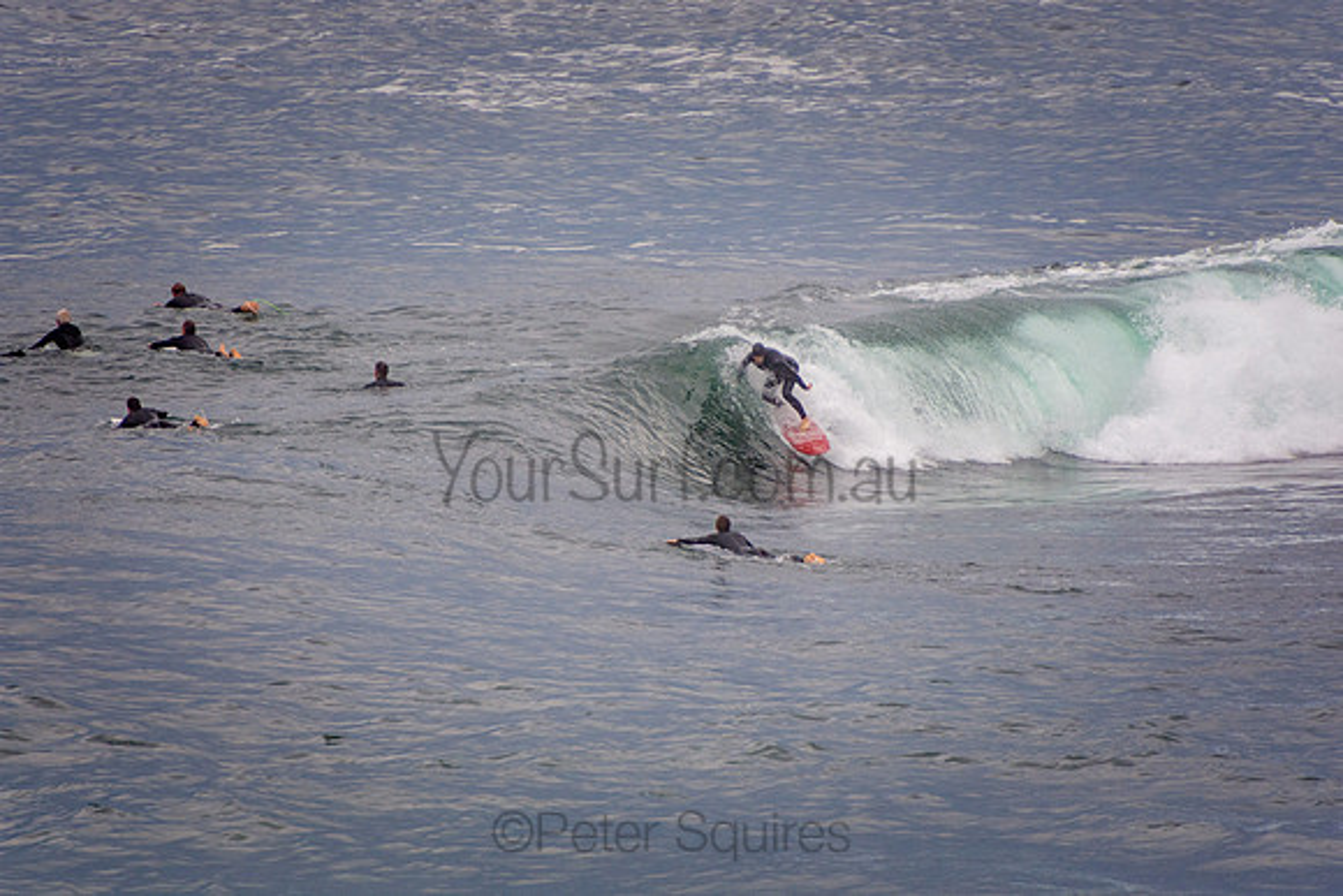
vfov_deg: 2.3
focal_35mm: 600
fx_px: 22388
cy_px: 448
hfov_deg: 3.4
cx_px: 672
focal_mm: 400
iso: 640
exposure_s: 1/800
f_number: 5.6
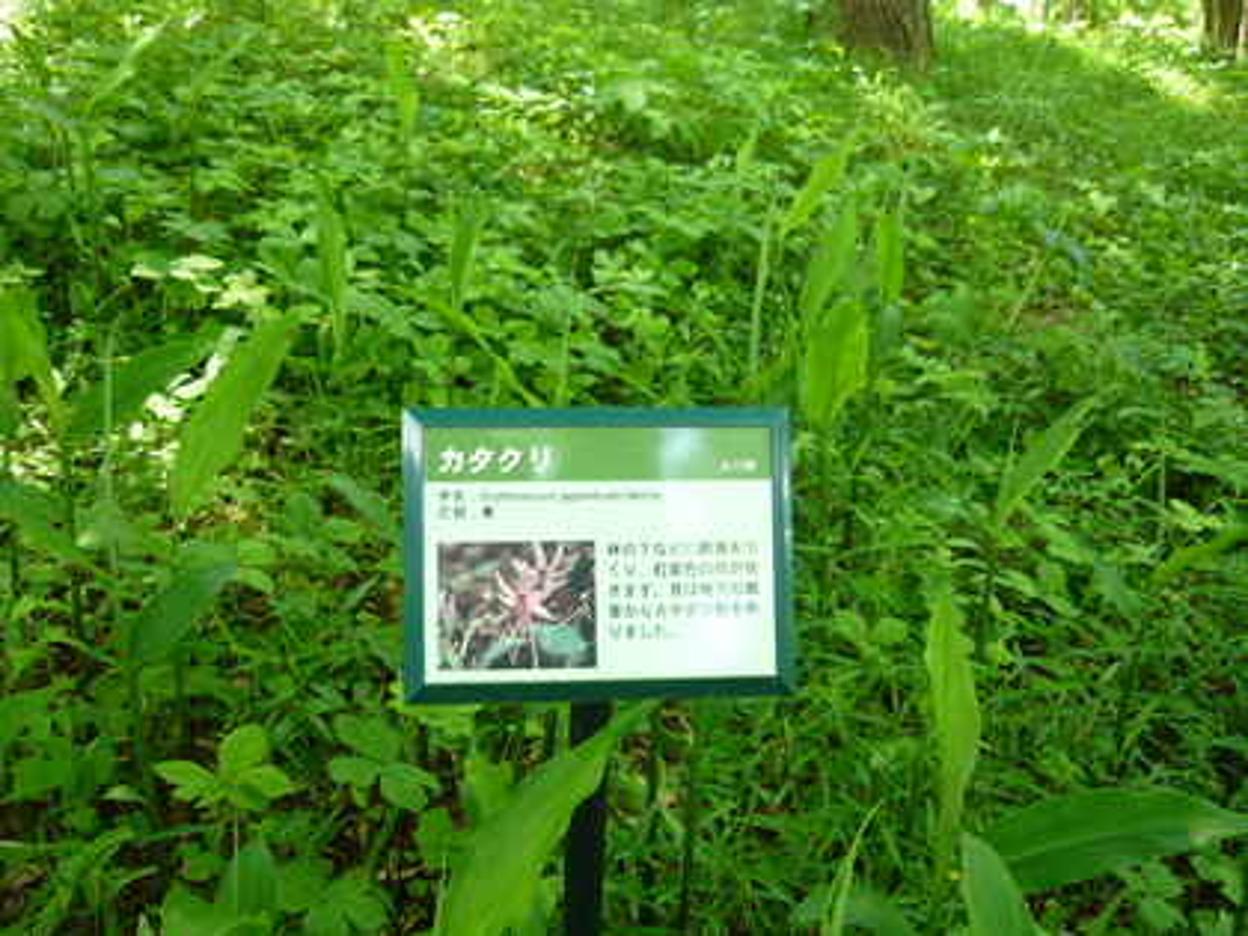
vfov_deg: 42.9
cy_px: 468
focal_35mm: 33
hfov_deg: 55.4
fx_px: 1190
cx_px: 624
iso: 125
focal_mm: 5.5
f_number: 2.8
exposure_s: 1/30
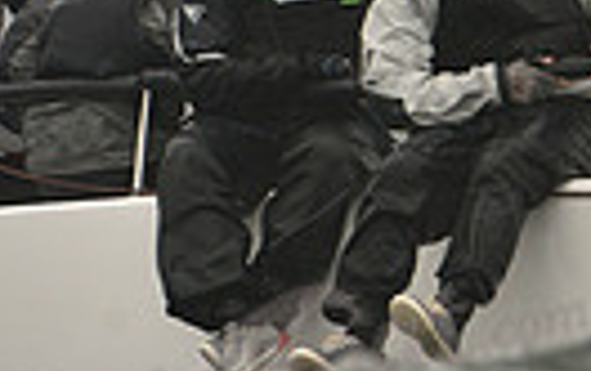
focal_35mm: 1787
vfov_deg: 0.7
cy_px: 83
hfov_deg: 1.2
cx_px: 824
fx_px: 28832
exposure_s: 1/1250
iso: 400
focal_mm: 400
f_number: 6.3
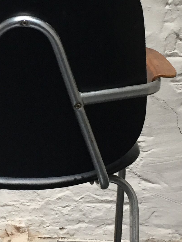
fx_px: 617
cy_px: 76
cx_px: 14
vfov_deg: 22.1
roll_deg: -0.4
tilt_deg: -10.6
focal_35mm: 88
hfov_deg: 16.5
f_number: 2.2
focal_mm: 4.15
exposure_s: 1/33
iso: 64
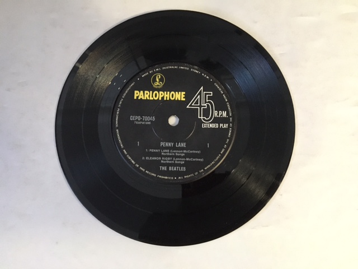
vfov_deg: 48.2
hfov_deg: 61.7
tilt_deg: -80.4
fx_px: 300
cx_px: 179
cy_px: 134
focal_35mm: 29
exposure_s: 1/17
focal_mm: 4.15
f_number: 2.2
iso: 320
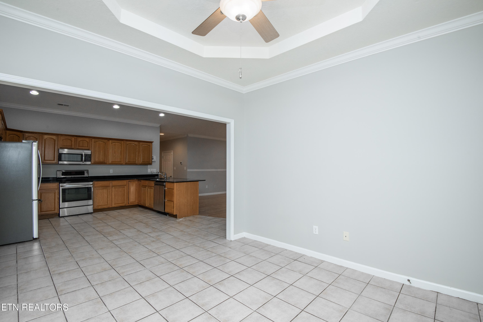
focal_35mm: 16
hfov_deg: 96.7
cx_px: 242
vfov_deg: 73.7
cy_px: 161
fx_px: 215
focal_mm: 16
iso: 400
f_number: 10
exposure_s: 1/60
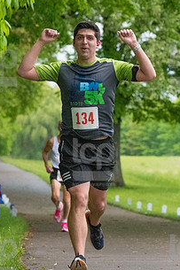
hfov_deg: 4.6
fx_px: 2237
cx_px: 94
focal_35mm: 298
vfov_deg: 6.9
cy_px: 162
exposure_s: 1/1250
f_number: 5.6
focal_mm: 135
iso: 6400
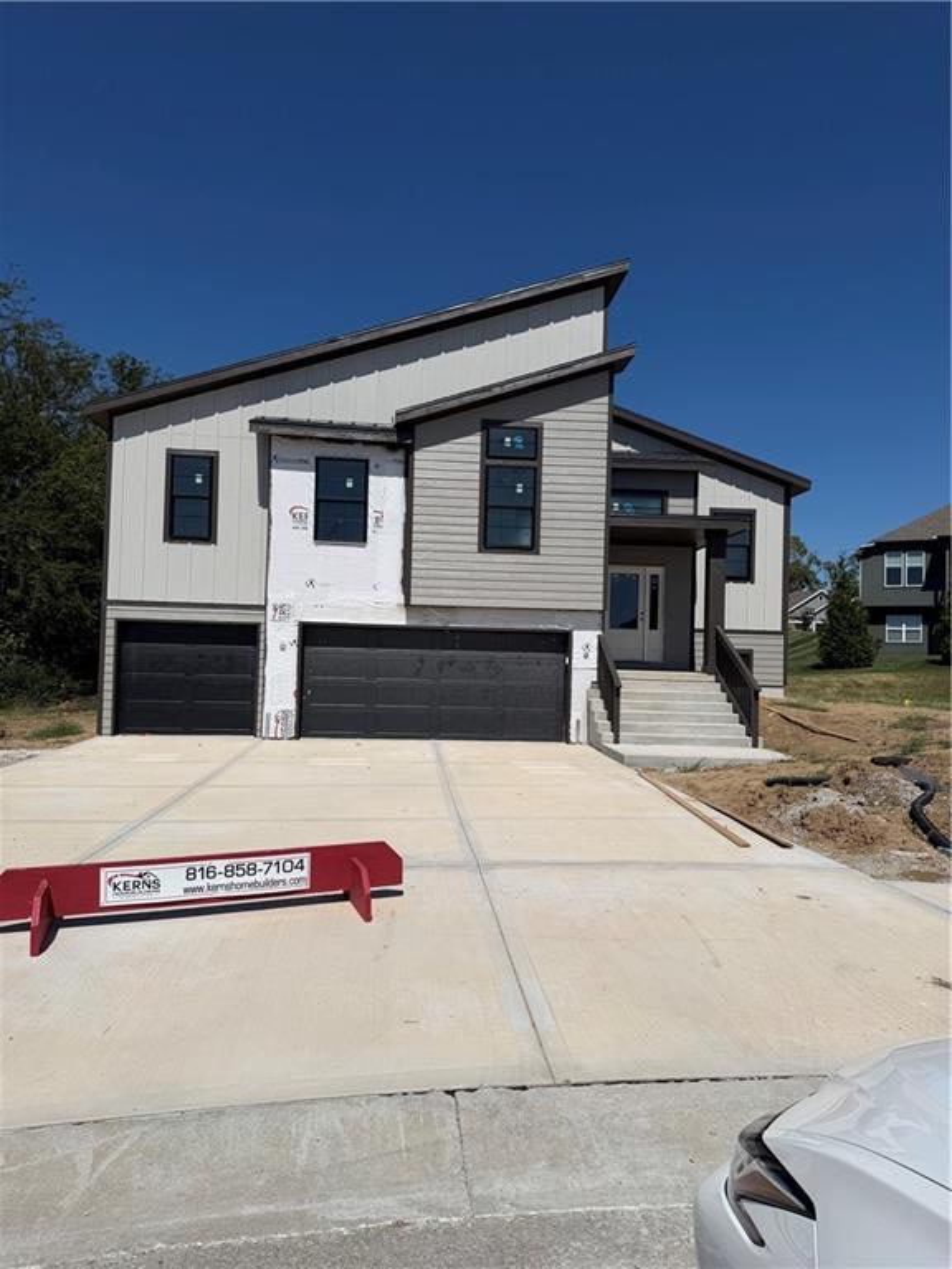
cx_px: 476
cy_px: 634
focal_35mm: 24
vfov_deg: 71.6
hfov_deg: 56.8
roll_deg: -1.5
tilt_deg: +1.5
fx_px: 880
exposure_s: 1/14286
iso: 80
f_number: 1.78
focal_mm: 6.76
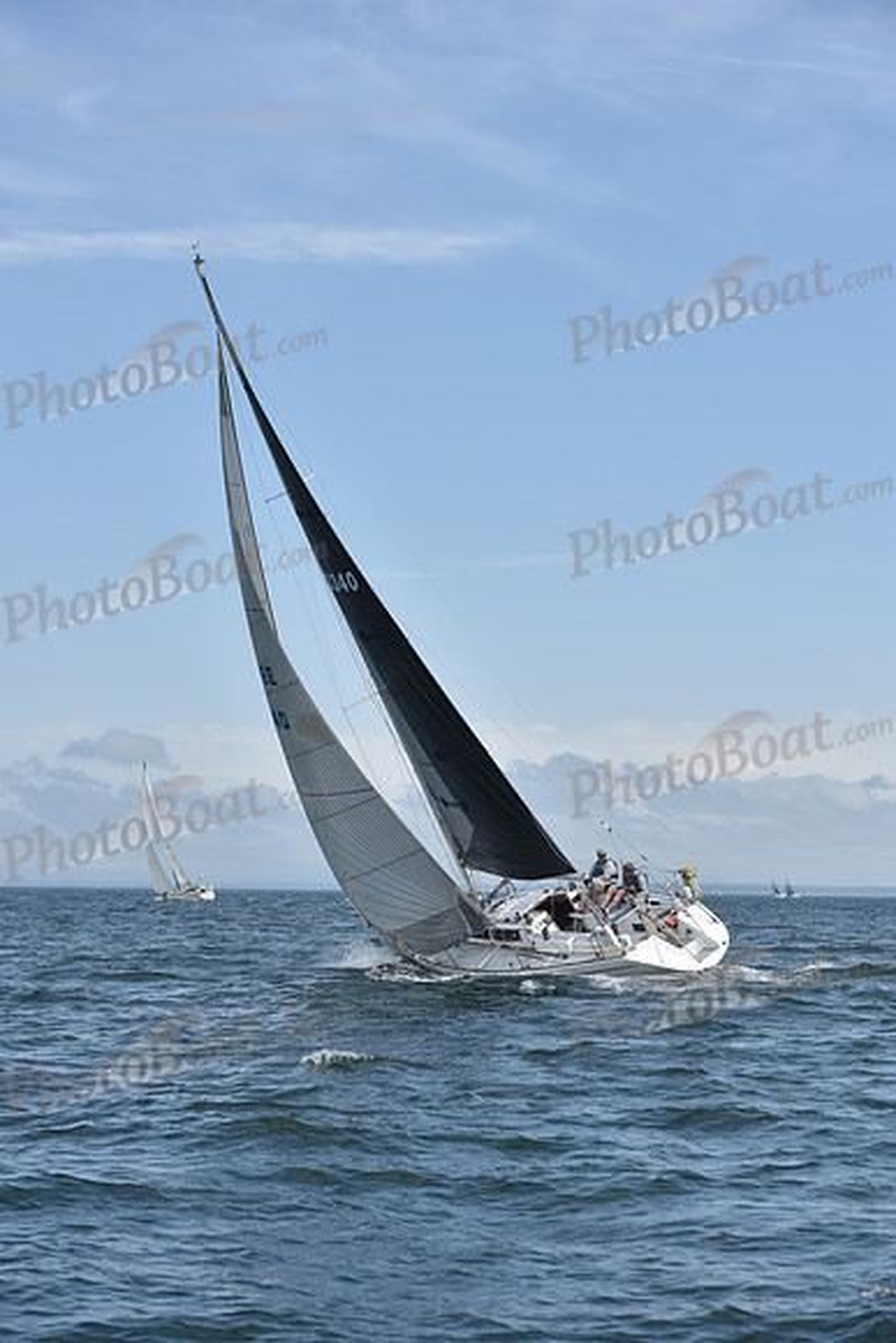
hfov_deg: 16.7
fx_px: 3059
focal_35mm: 82
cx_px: 448
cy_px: 672
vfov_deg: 24.8
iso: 200
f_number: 6.3
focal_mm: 82
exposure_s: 1/1250
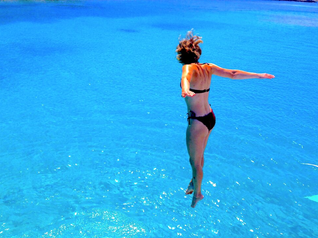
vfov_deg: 40.7
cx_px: 162
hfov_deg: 52.6
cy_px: 117
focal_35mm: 35
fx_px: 322
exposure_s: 1/2169
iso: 50
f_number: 2.4
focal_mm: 4.12
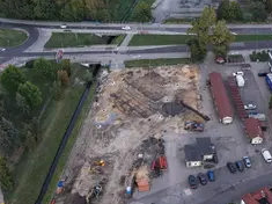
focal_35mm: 51
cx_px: 188
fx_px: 401
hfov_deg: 37.0
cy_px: 105
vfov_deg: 28.5
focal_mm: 8.7
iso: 200
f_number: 1.8
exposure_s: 1/200
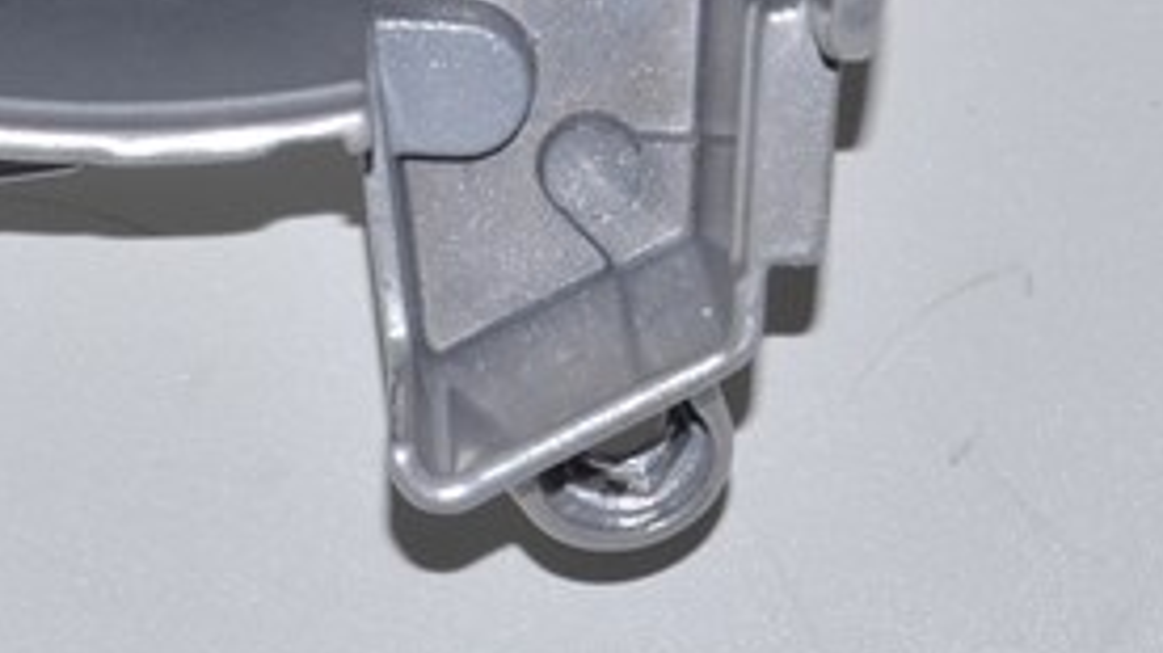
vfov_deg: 3.4
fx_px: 10917
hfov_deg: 6.1
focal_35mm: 354
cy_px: -880
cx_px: -55
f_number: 13
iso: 160
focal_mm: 55
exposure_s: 1/100
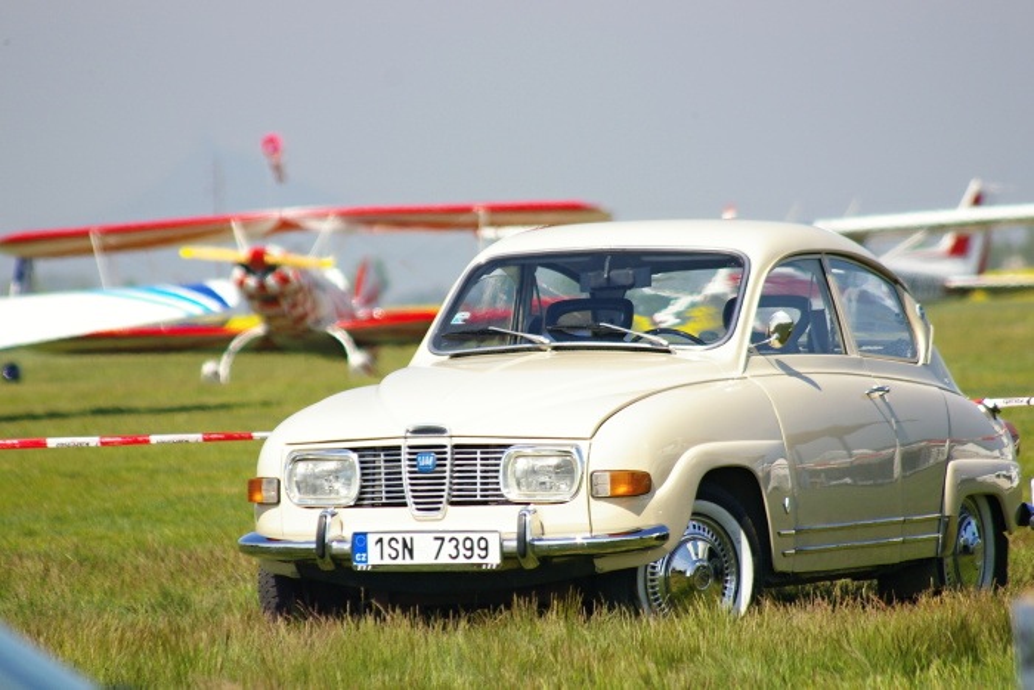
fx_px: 11203
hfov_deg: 5.3
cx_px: 517
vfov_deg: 3.5
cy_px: 345
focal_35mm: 390
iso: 200
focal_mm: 260
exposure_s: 1/750
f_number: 8
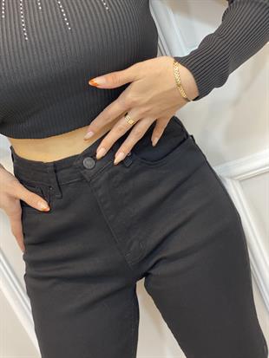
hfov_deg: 28.0
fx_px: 539
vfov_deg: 36.8
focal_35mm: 52
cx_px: 134
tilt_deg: -18.5
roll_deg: +24.8
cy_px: 179
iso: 160
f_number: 2
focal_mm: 6
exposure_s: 1/33
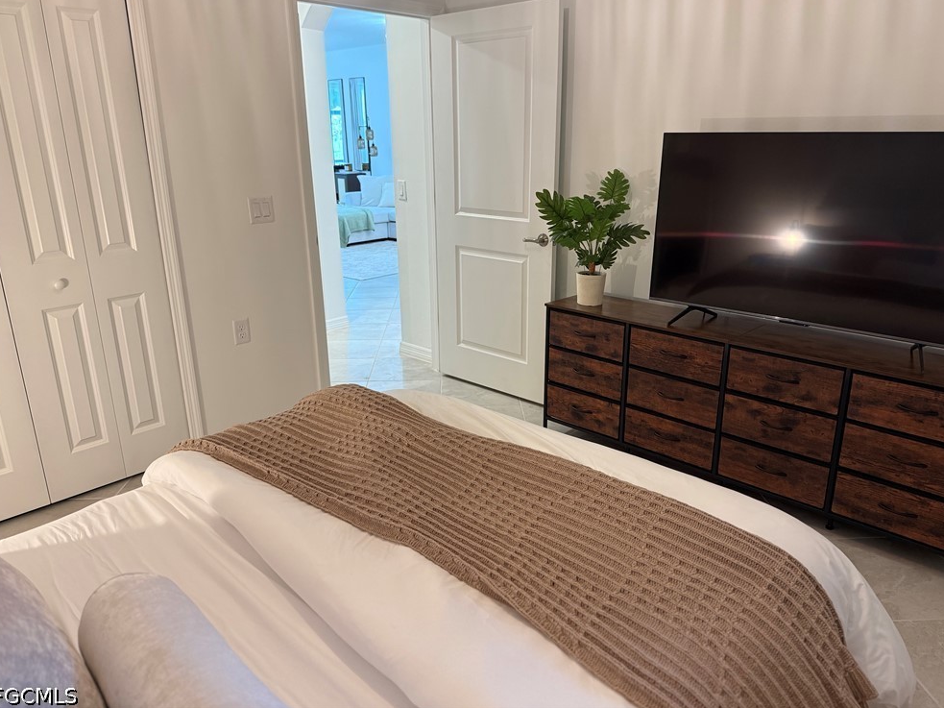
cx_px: 478
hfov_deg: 69.4
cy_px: 343
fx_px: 682
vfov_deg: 54.9
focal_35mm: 25
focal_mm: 6.76
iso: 320
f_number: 1.78
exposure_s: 1/60
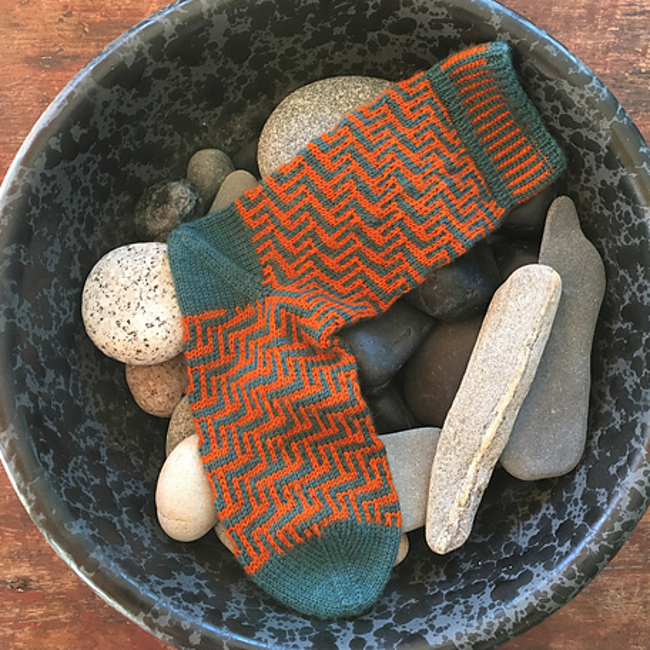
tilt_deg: -86.9
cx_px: 345
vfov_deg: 46.0
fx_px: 765
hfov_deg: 46.0
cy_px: 331
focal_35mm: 36
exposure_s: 1/15
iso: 32
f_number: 2.2
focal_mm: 4.15
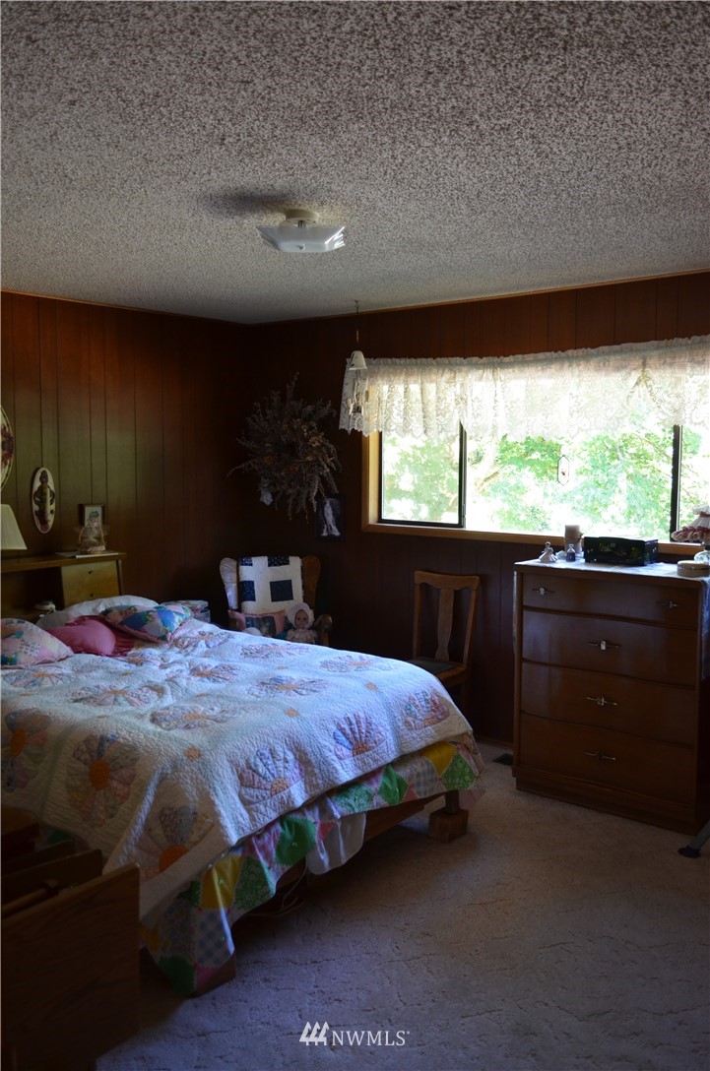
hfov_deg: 43.4
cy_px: 536
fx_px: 891
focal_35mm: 30
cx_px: 355
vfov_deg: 62.0
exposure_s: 1/60
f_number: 4
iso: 800
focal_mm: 20
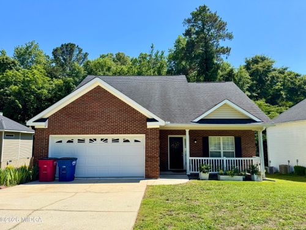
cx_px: 153
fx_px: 212
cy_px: 115
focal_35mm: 24
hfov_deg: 71.6
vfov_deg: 56.8
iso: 80
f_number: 1.78
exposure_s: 1/2833
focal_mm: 6.76
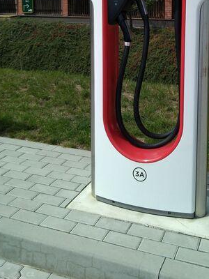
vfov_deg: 40.2
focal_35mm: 45
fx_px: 362
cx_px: 150
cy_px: 53
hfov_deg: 31.7
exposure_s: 1/1590
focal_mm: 3.46
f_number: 2.2
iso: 100
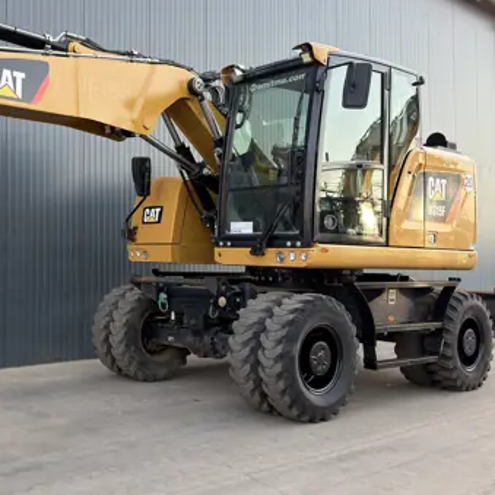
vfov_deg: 41.8
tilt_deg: +2.9
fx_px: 647
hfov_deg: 39.6
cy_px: 235
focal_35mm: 40
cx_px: 76
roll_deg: -0.6
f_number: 1.78
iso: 80
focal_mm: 6.76
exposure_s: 1/364
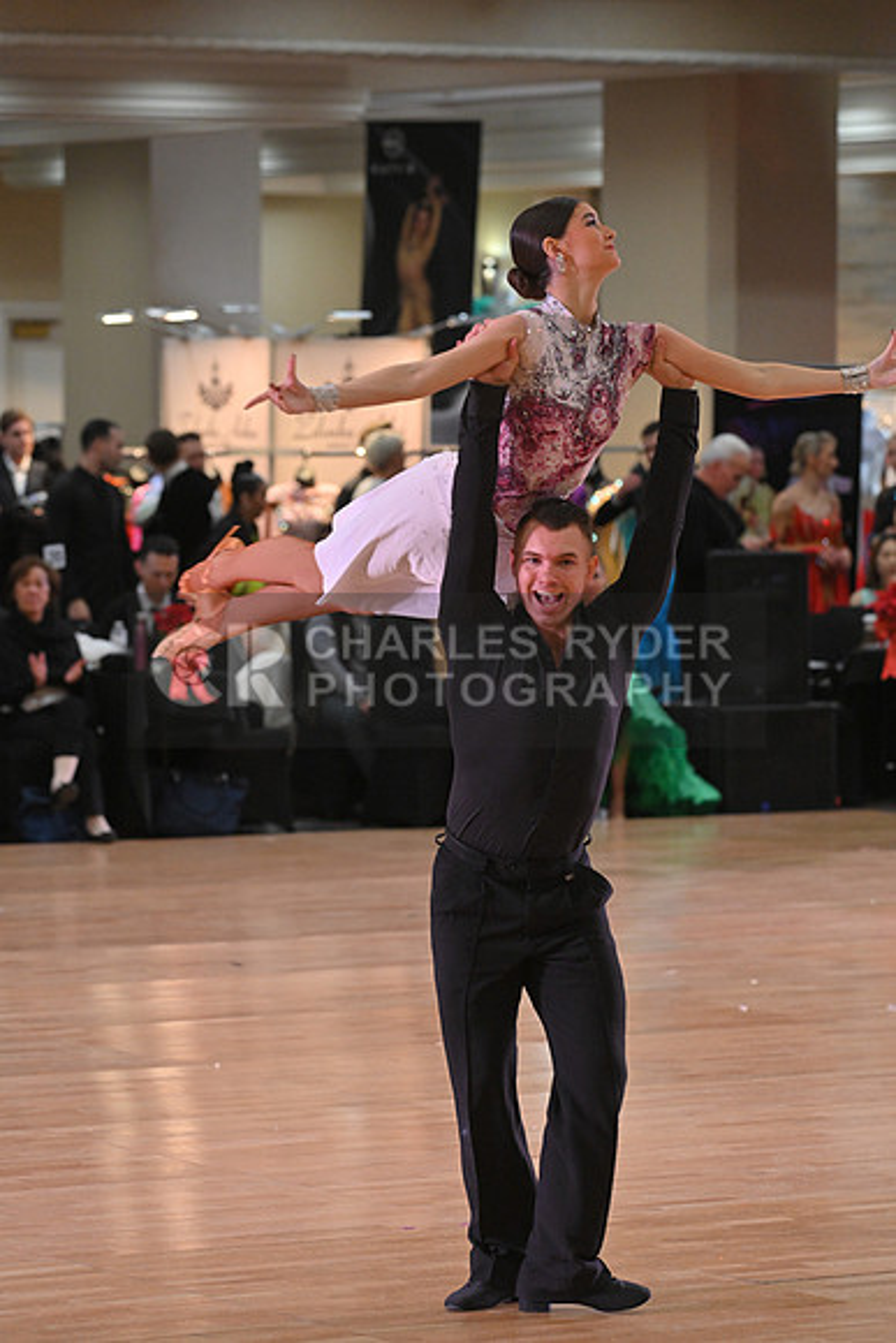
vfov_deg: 12.4
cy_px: 672
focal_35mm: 165
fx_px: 6156
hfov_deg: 8.3
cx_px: 448
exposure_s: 1/400
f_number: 5.6
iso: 3200
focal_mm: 165
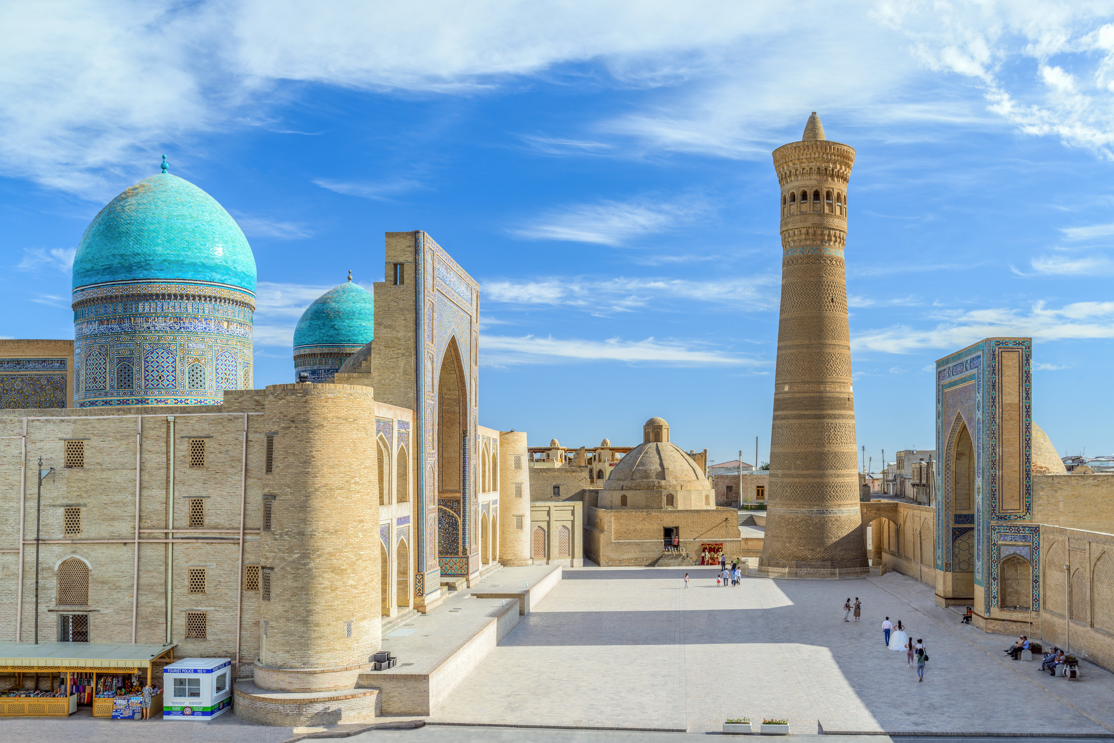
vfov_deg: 41.1
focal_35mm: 32
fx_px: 991
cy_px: 372
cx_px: 557
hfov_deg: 58.7
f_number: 10
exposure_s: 1/40
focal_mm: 32
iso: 100
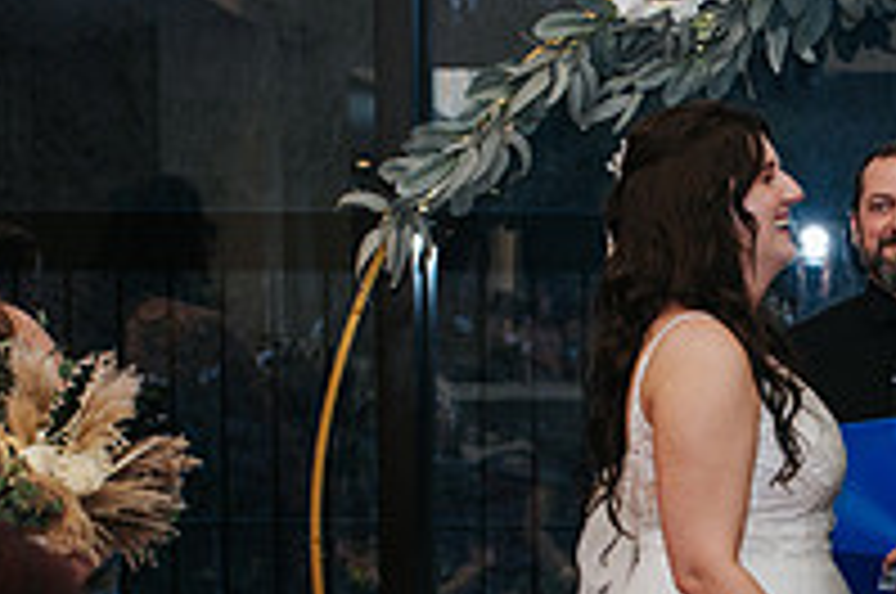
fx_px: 3007
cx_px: 834
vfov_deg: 11.2
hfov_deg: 16.7
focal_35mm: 121
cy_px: 617
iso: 800
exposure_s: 1/200
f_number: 3.2
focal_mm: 35
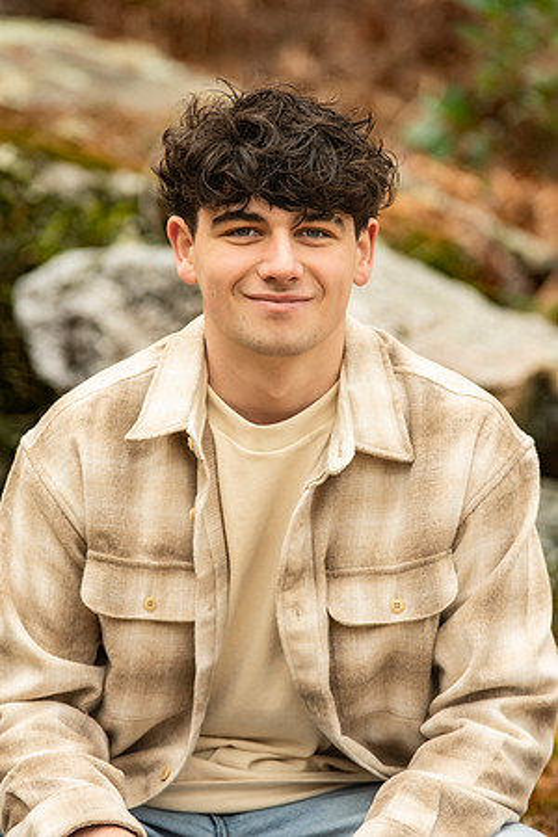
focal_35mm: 175
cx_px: 279
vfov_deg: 11.7
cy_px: 418
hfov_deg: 7.8
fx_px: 4068
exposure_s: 1/320
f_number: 4
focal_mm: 175
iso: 1000
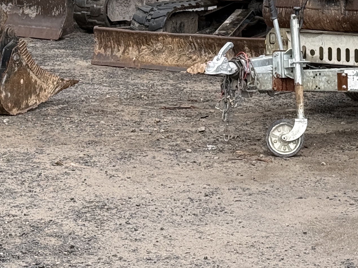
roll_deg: -0.3
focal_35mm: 152
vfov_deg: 9.5
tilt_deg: +0.5
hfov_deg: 13.0
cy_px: -116
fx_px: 1572
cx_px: 100
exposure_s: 1/641
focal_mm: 6.76
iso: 64
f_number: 1.78
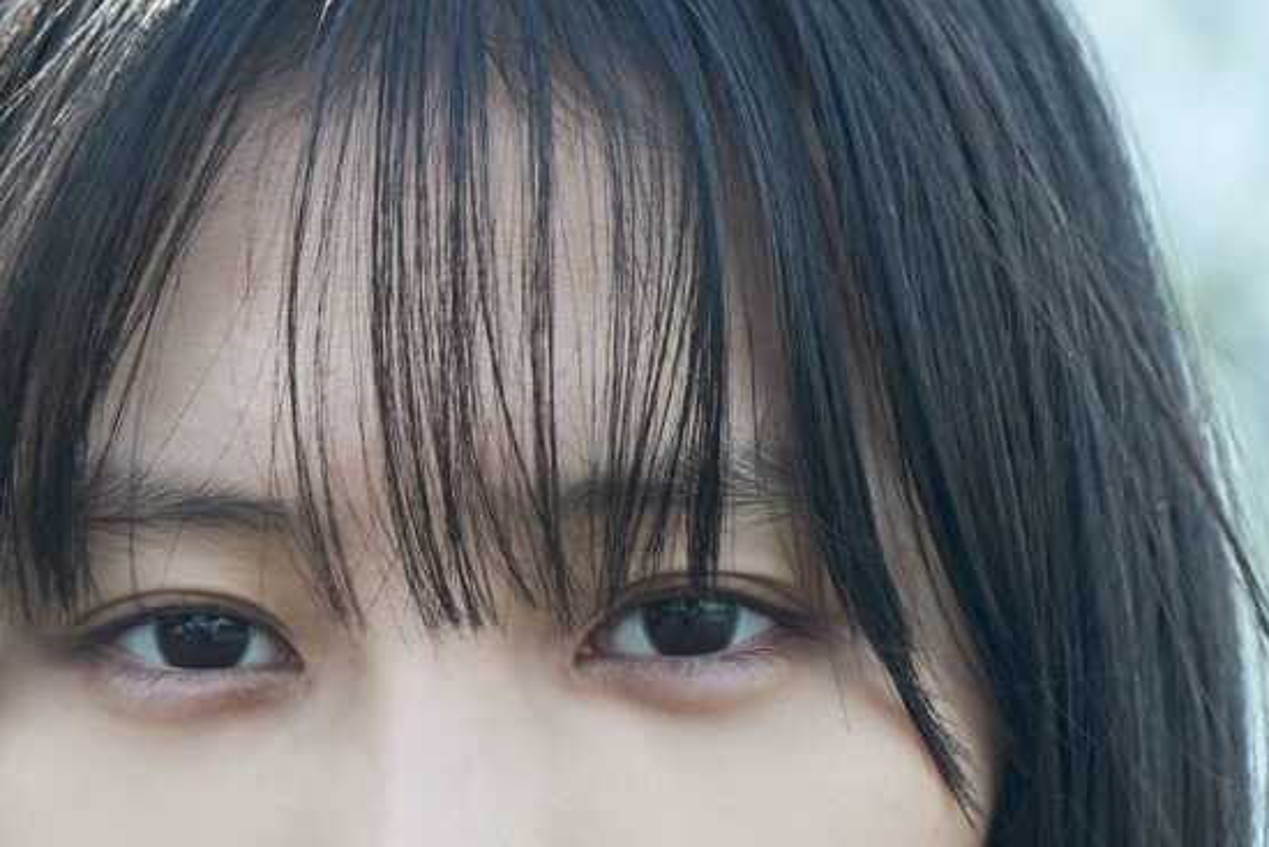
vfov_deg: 4.2
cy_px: 1451
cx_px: 515
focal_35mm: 326
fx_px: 11494
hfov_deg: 6.3
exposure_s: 1/400
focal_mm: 70
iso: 100
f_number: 3.5
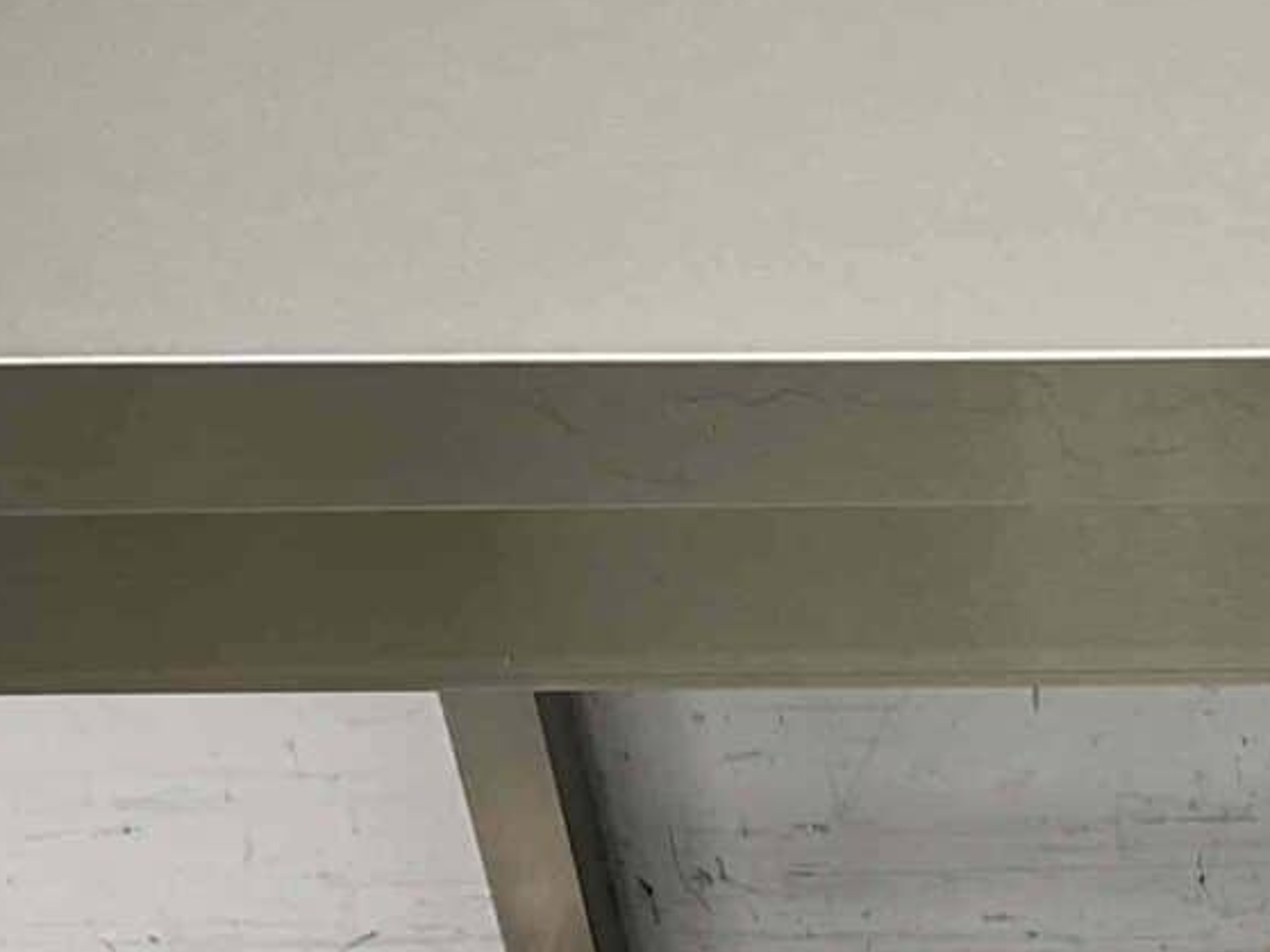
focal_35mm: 110
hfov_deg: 16.8
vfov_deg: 13.3
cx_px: 1697
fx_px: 4035
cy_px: 861
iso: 200
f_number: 1.78
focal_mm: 6.86
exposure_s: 1/50
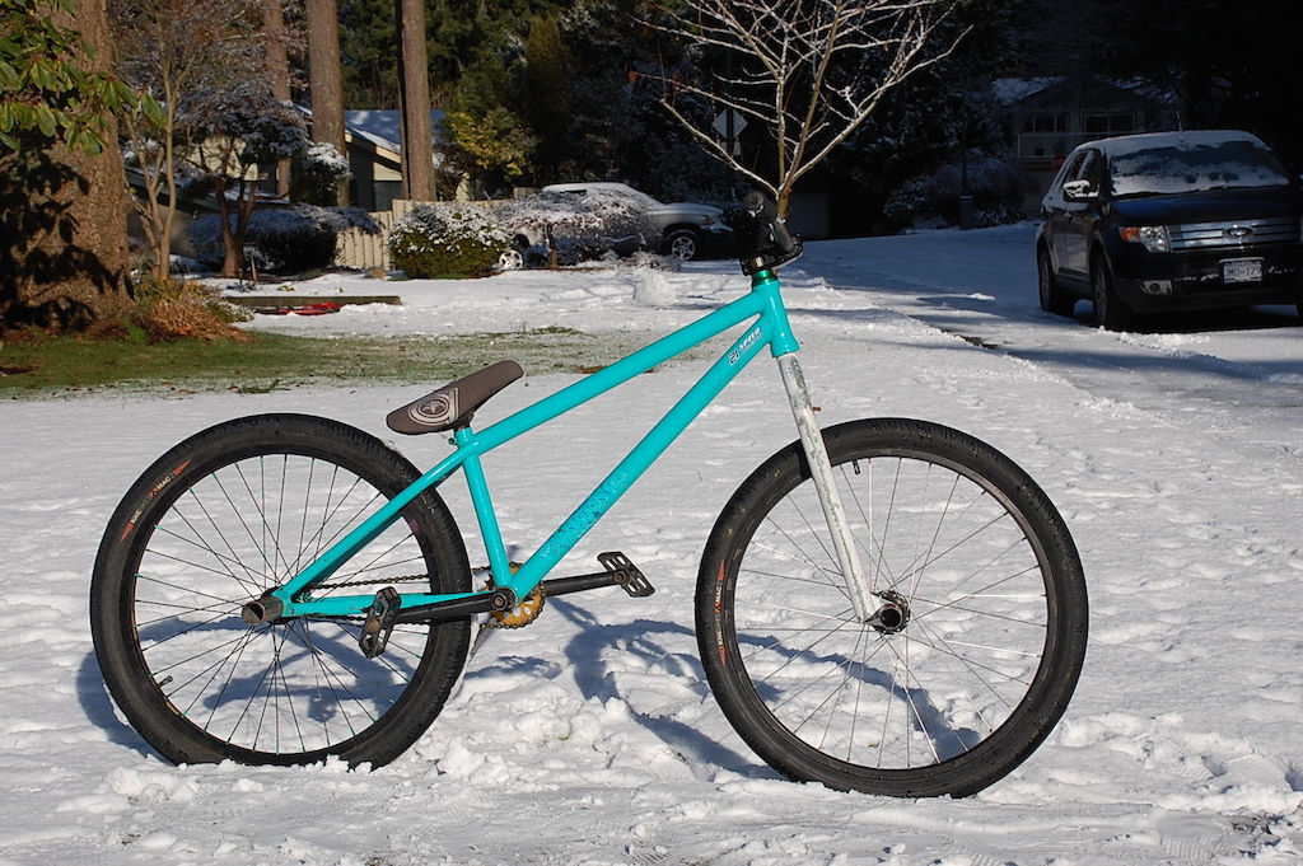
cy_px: 433
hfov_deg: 30.5
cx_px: 652
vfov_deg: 20.6
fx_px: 2387
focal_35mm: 66
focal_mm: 44
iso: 200
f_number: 10
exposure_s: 1/400
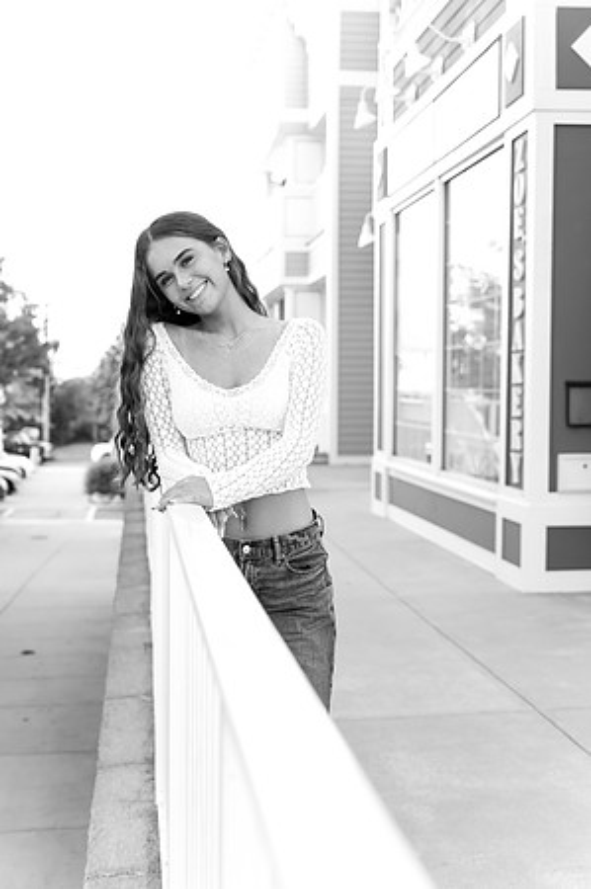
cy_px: 444
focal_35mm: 51
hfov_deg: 26.4
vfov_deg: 38.9
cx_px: 296
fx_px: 1259
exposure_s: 1/640
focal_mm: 51
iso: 1600
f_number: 4
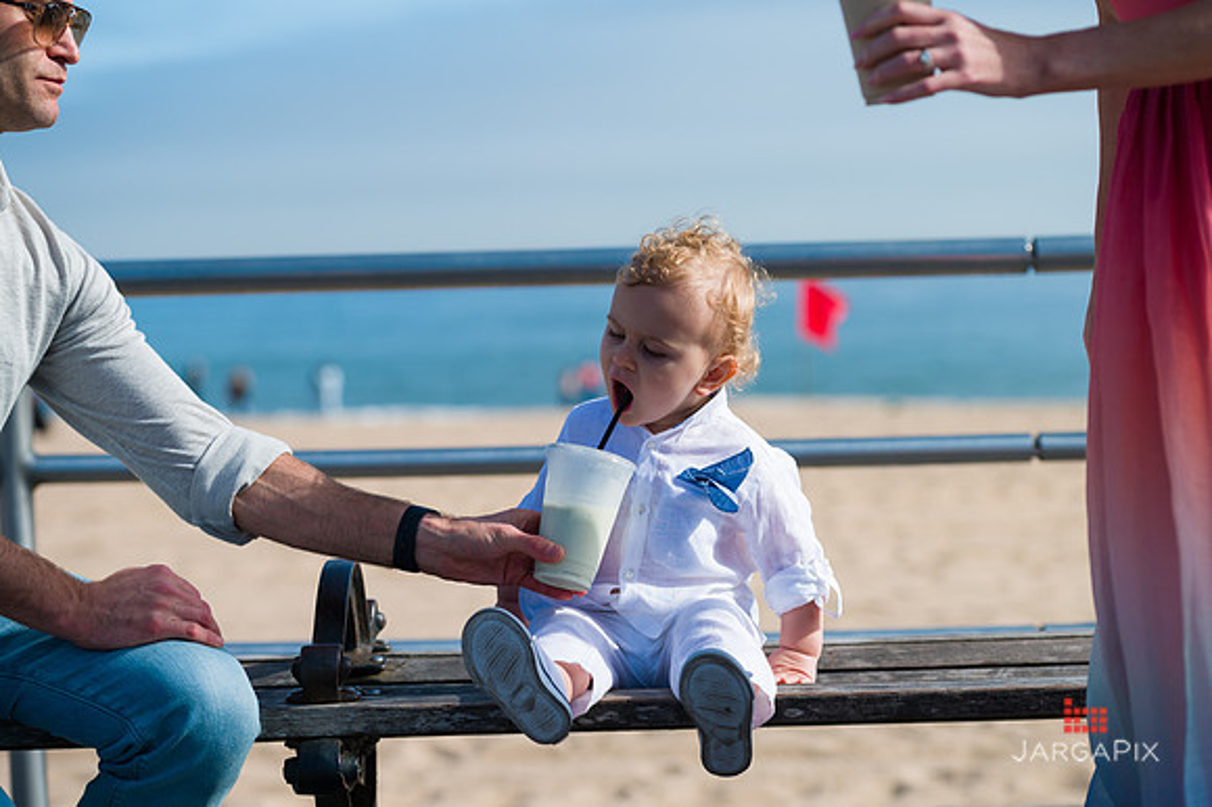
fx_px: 3297
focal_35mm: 98
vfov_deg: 13.9
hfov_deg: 20.8
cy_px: 404
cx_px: 606
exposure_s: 1/2500
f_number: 4
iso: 200
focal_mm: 98
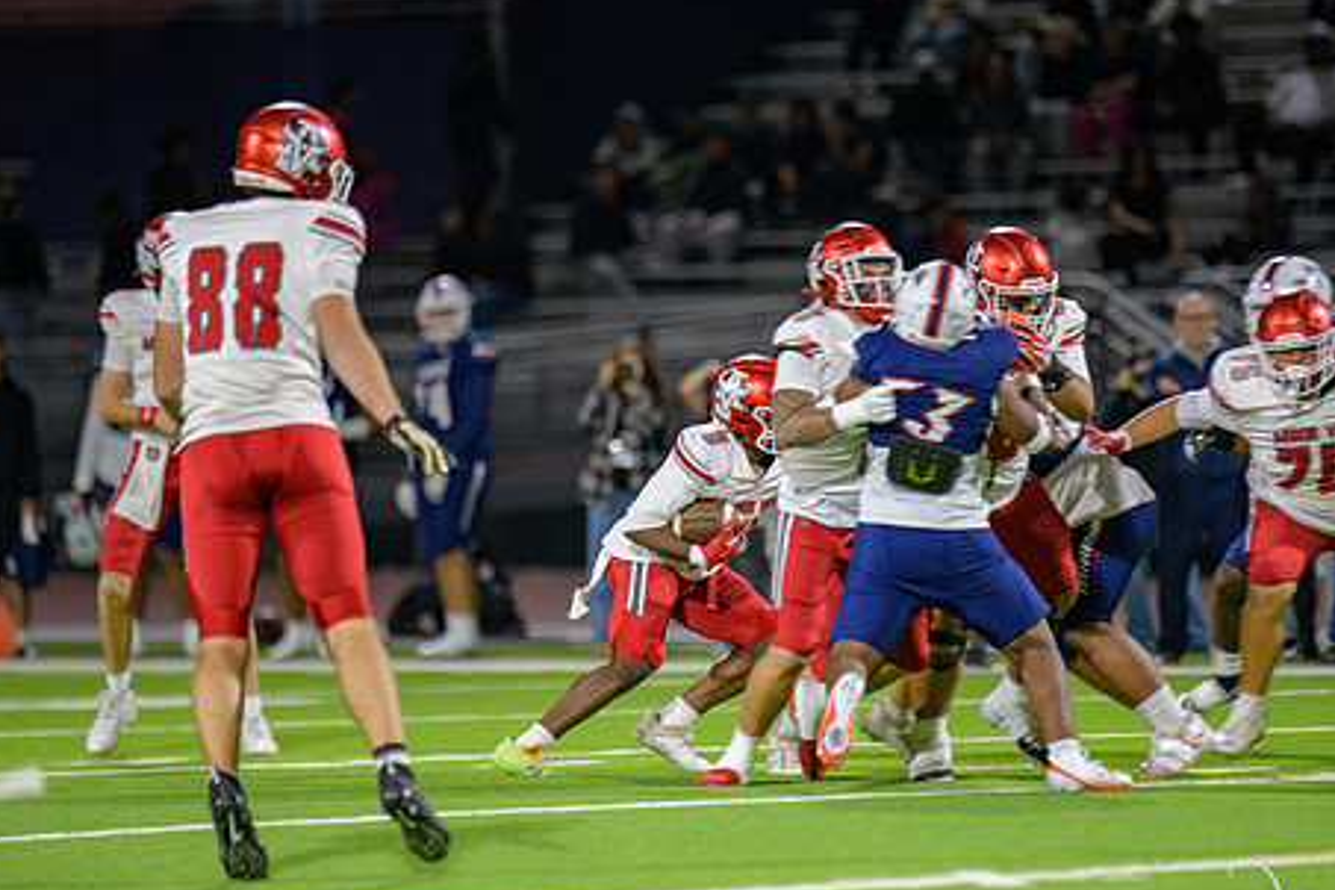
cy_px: 505
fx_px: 14239
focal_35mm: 384
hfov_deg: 5.4
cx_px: 690
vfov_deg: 3.6
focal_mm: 300
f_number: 2.8
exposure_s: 1/250
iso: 1250
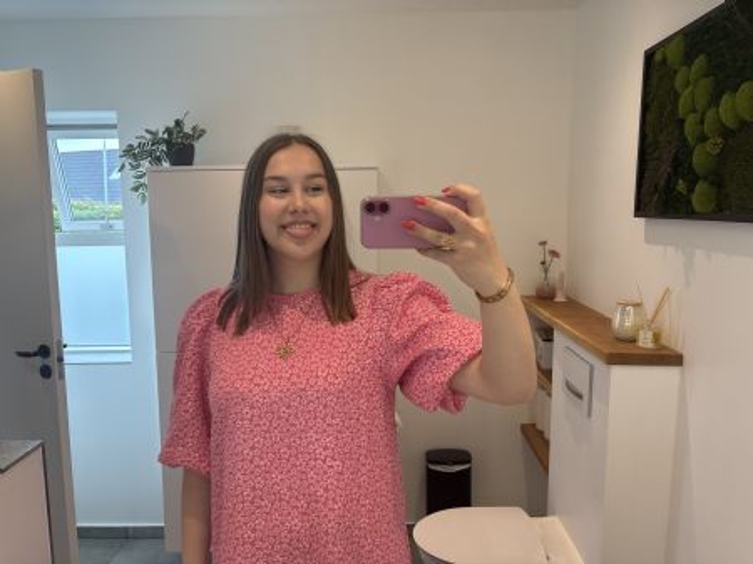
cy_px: 282
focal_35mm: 26
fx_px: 565
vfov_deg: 53.0
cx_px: 376
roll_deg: +0.2
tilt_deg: -7.4
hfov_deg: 67.3
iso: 80
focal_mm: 5.96
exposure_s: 1/100
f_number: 1.6
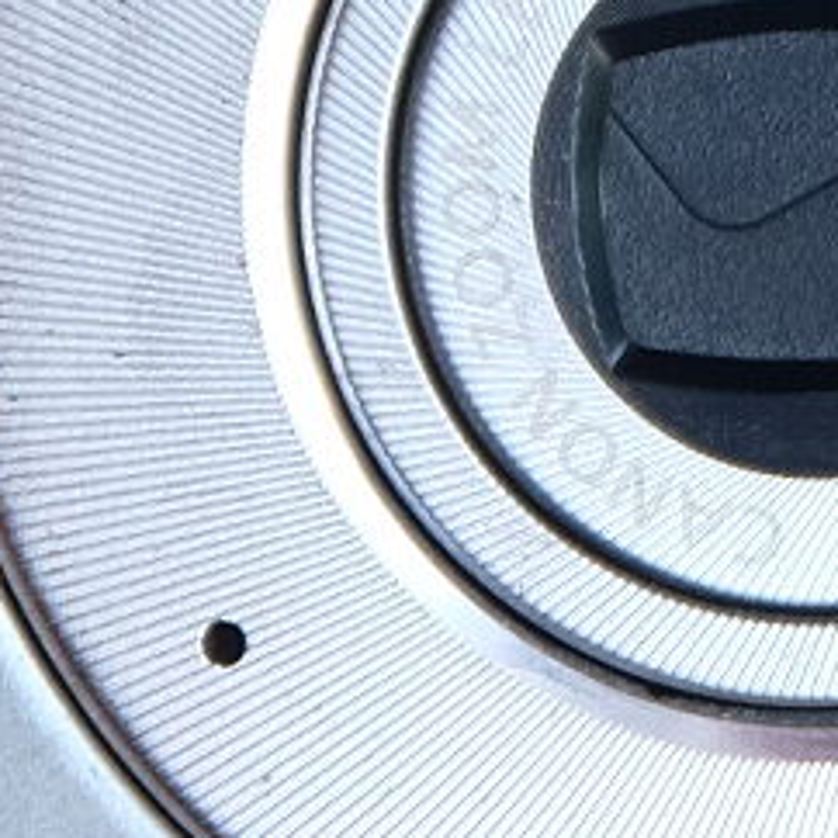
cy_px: 440
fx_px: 9038
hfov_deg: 5.3
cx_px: 433
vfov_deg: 5.3
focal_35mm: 330
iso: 320
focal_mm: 35.5
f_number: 5
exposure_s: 1/80
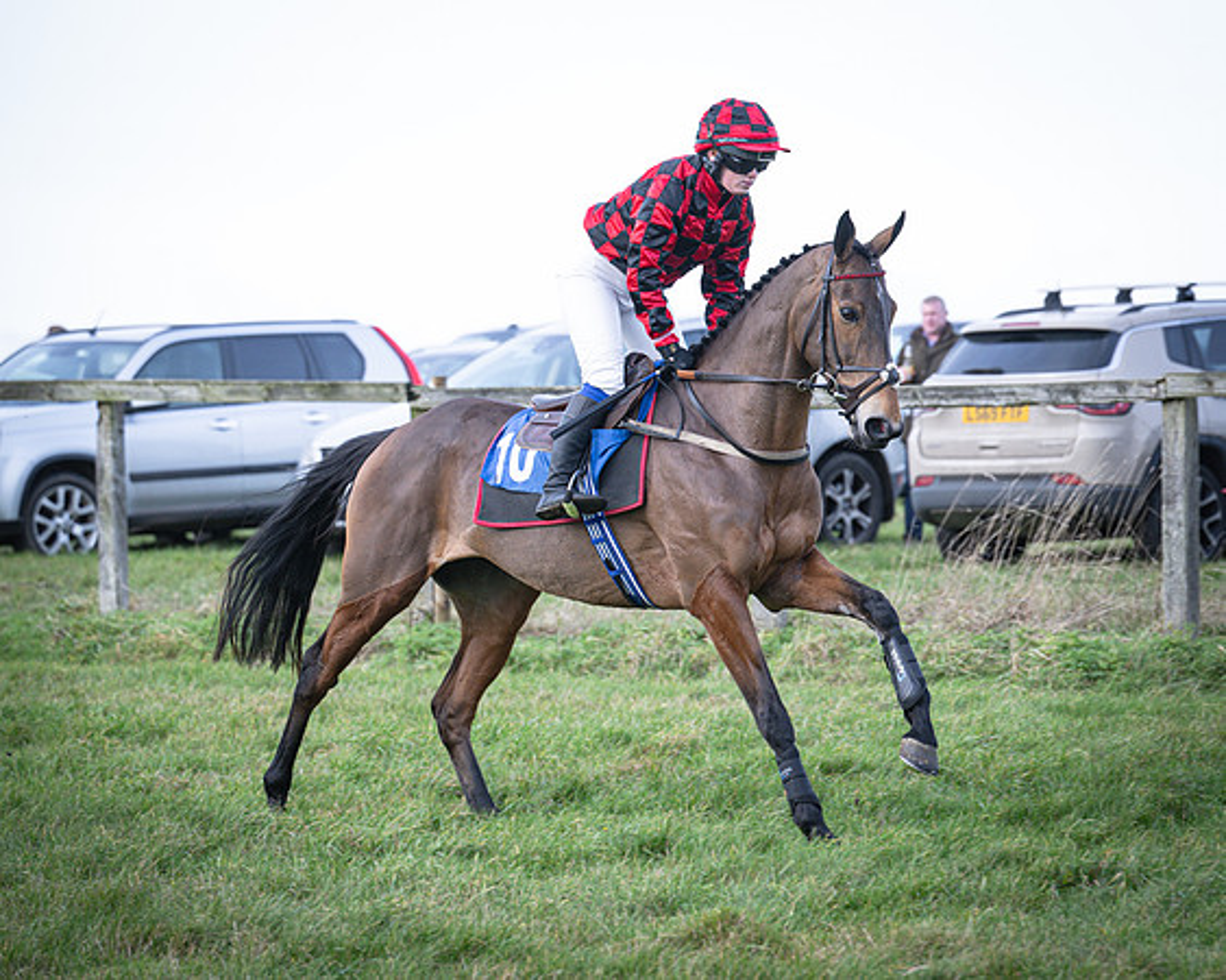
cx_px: 783
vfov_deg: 8.5
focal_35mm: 182
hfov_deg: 10.6
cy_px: 452
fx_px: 6606
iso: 400
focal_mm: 120
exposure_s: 1/800
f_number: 4
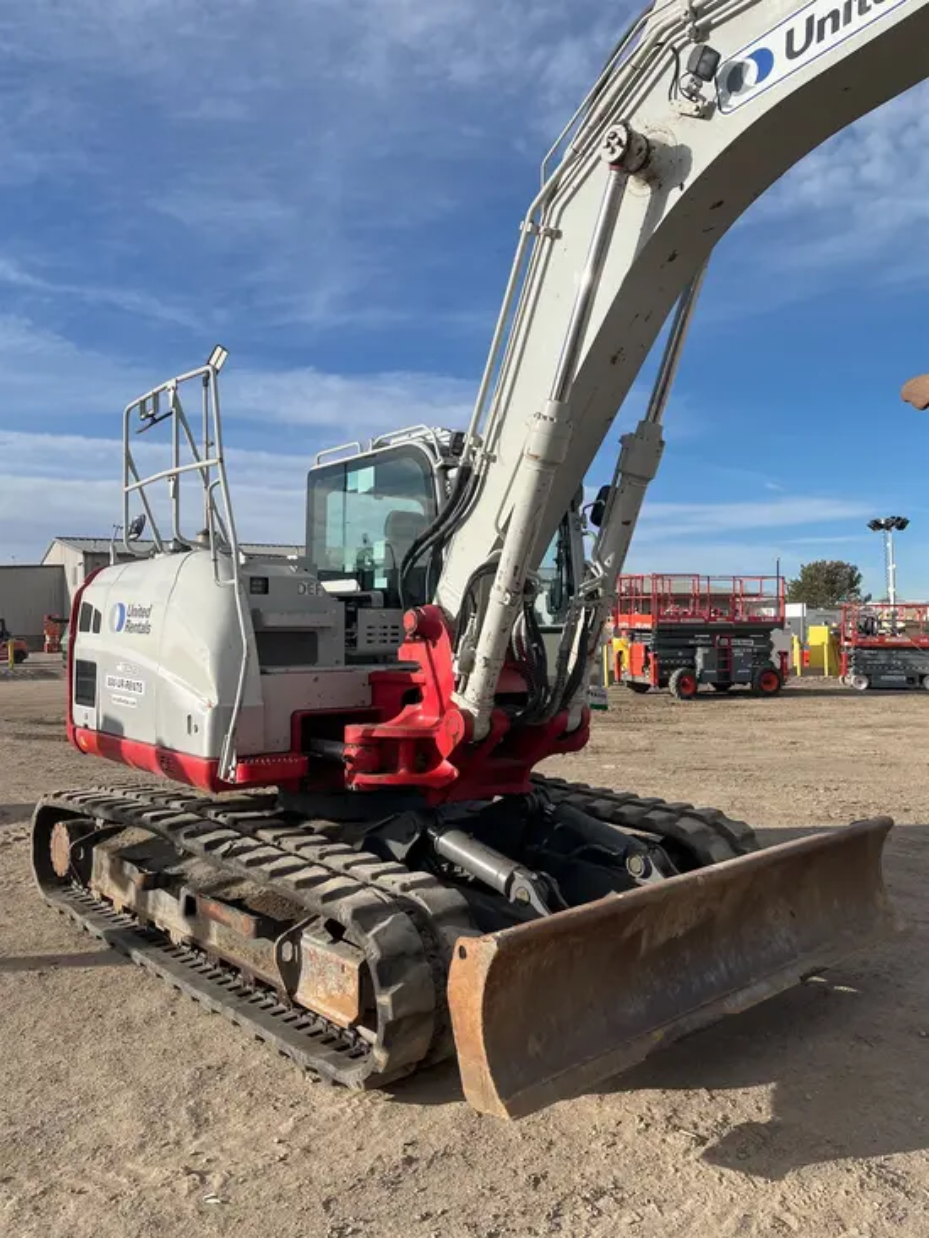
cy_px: 619
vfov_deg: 67.3
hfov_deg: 53.1
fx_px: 930
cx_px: 464
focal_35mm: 26
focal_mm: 5.1
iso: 50
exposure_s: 1/3311
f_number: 1.6
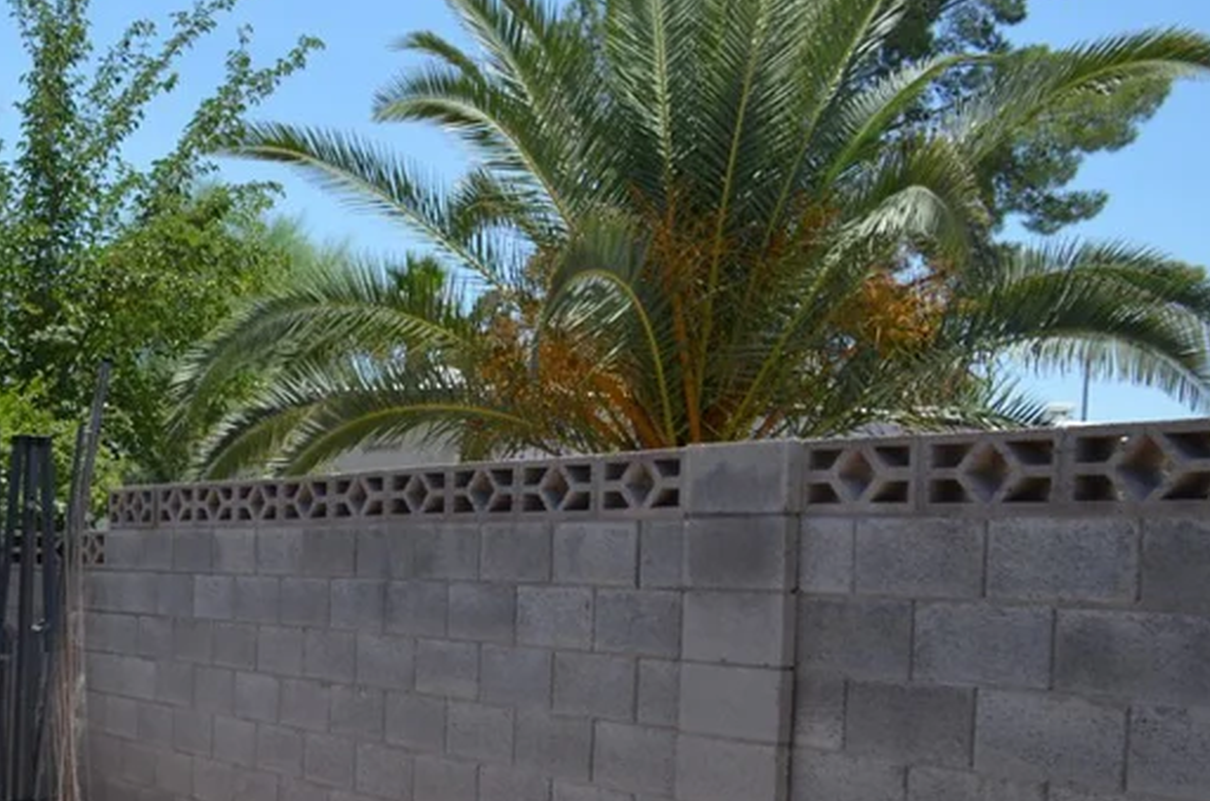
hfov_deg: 34.2
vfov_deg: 24.3
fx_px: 1811
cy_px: 706
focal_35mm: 54
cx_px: 47
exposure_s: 1/250
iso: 110
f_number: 8
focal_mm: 18
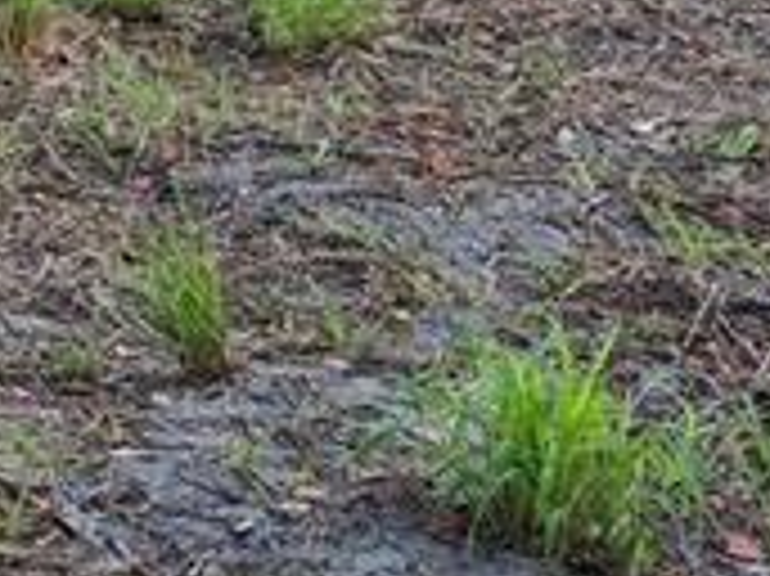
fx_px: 3068
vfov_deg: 10.4
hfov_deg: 11.2
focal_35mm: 138
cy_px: -279
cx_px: -1261
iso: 25
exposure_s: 1/421
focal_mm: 5.4
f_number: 1.8
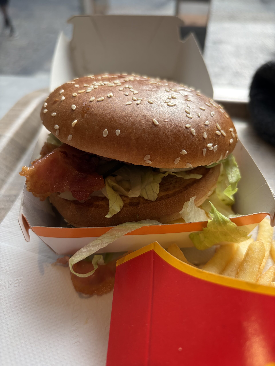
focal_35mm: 26
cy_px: 183
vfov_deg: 67.3
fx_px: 275
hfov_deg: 53.1
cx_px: 138
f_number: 1.6
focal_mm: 5.96
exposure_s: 1/543
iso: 64
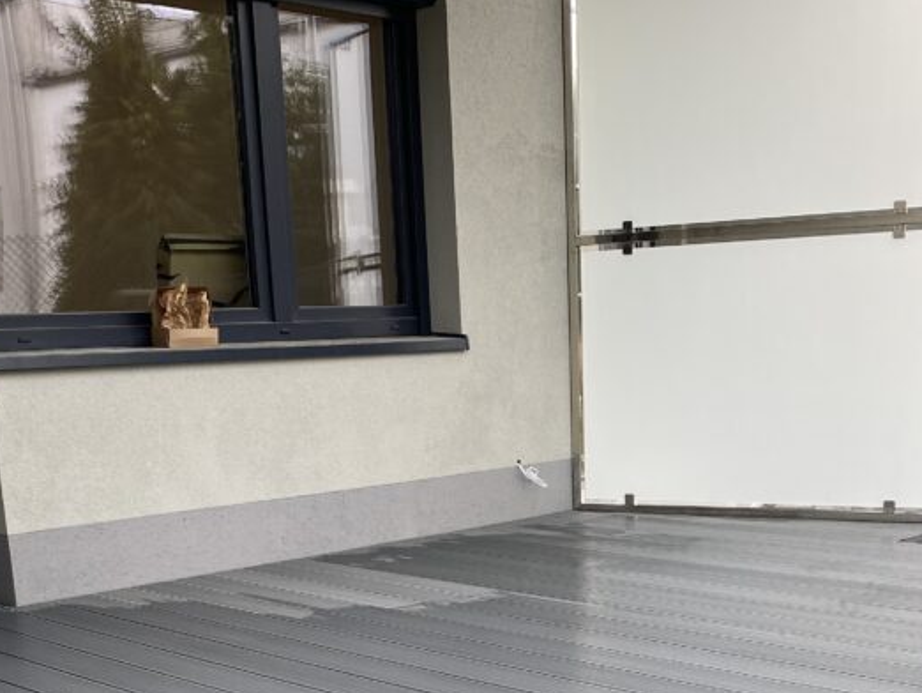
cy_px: 674
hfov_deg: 37.4
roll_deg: +1.3
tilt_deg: -14.1
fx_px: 1359
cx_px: 512
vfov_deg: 27.2
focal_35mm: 51
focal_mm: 4.25
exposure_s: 1/121
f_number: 1.8
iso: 64
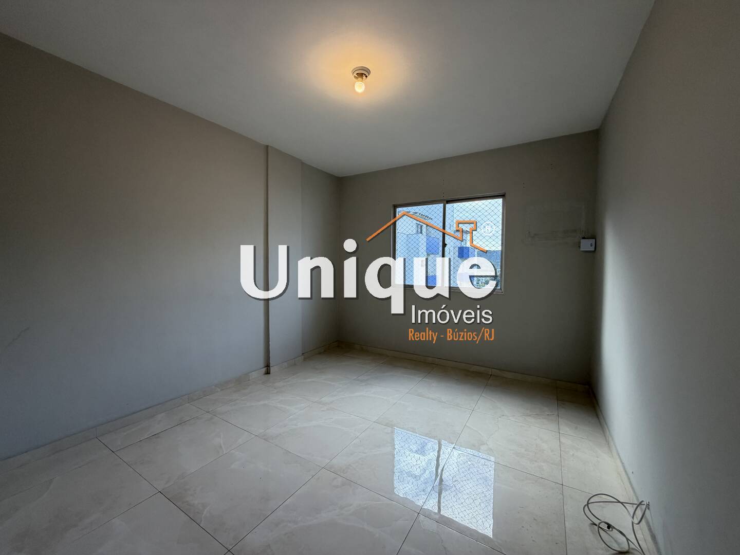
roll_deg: +0.2
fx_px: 299
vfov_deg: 85.7
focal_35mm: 14
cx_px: 370
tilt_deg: -2.5
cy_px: 278
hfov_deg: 102.1
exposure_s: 1/120
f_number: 2.2
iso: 125
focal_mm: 2.22
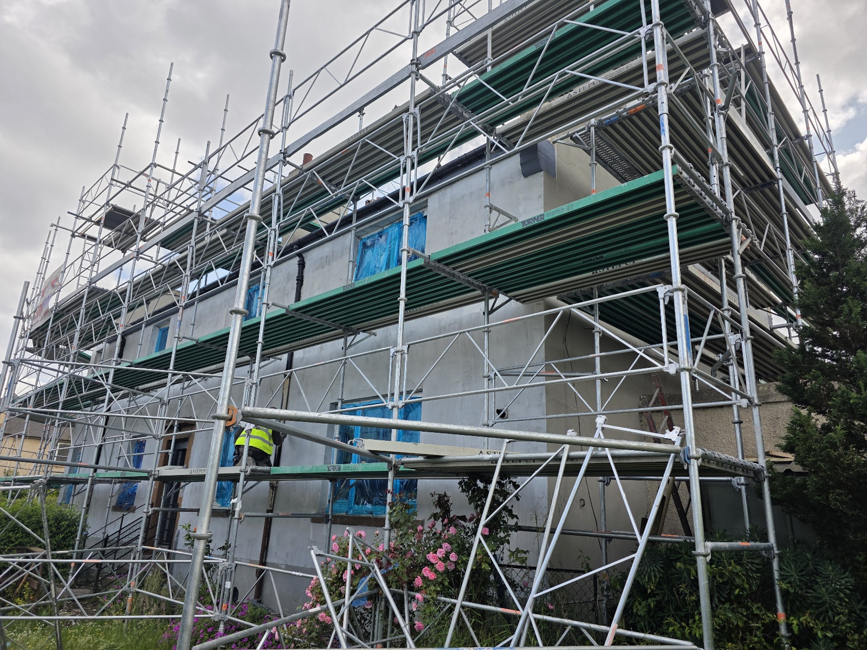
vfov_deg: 58.9
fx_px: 576
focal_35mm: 23
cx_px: 434
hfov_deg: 73.9
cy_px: 325
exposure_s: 1/5000
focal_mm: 6.3
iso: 80
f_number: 1.7
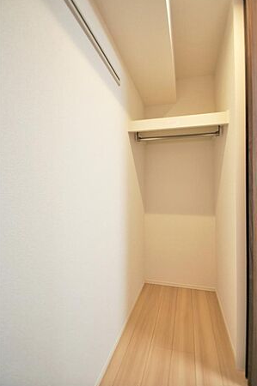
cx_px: 135
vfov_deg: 96.8
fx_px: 172
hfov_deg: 73.6
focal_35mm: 16
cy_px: 186
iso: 125
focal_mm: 10
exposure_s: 1/30
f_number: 3.5
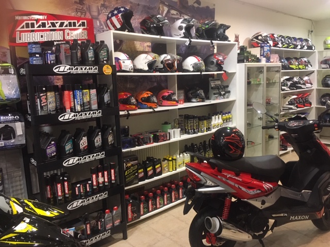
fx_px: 276
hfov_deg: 61.7
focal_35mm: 29
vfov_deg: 48.2
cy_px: 124
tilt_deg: -6.6
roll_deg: +2.5
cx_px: 165
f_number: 2.2
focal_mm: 4.15
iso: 200
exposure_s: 1/25
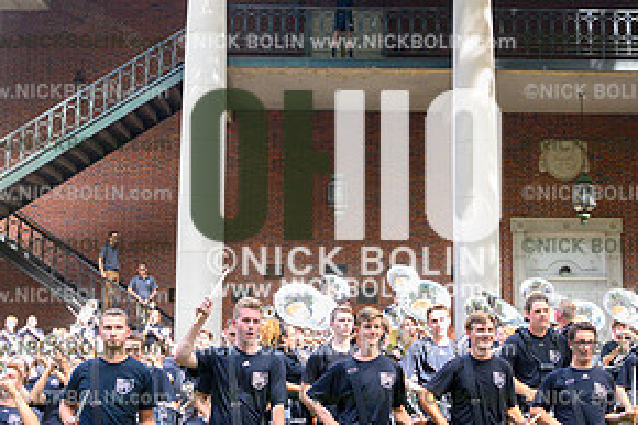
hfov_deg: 34.5
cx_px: 345
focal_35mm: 58
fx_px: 1027
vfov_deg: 23.3
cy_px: 195
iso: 2500
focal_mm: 29
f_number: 5
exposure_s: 1/500
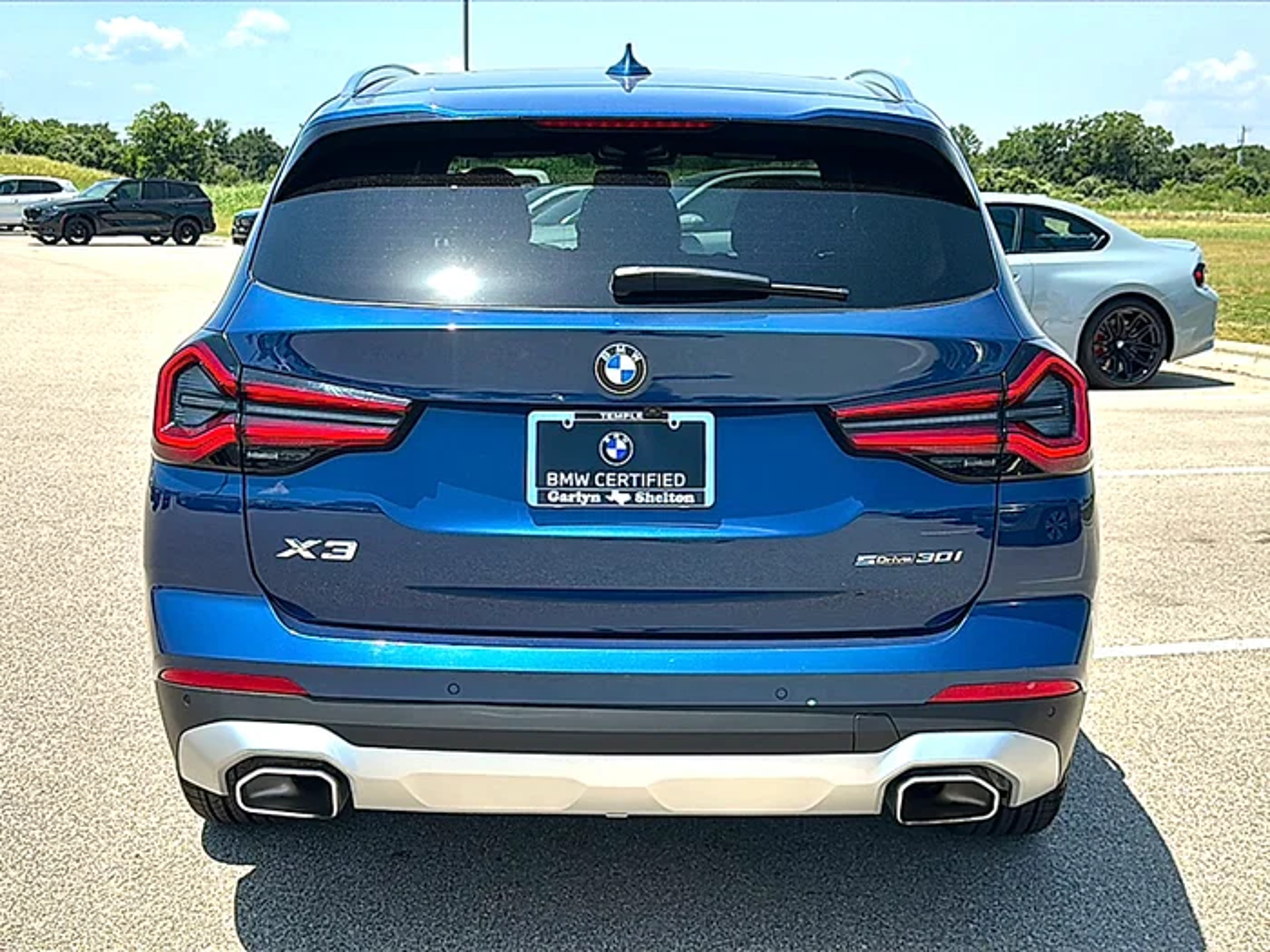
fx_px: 1394
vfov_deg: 37.7
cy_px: 476
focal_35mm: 38
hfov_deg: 49.0
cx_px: 635
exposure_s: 1/3745
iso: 80
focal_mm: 6.86
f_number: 1.78
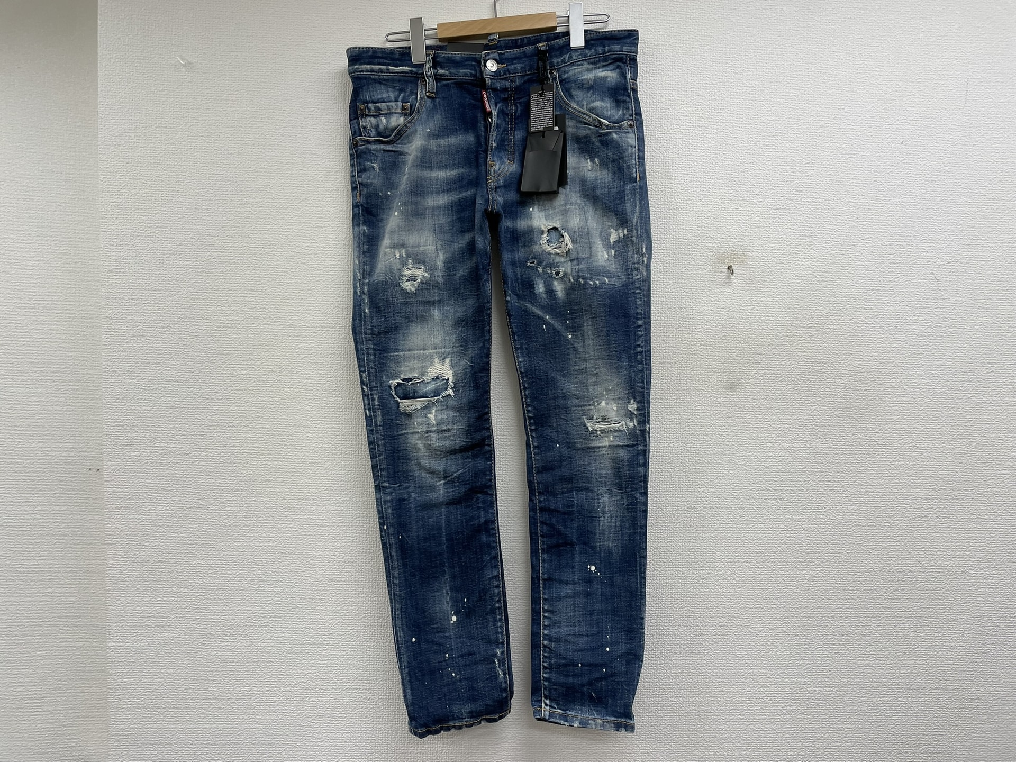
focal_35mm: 26
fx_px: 763
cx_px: 508
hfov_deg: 67.3
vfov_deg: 53.1
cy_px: 381
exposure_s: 1/121
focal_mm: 4.2
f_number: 1.6
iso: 64
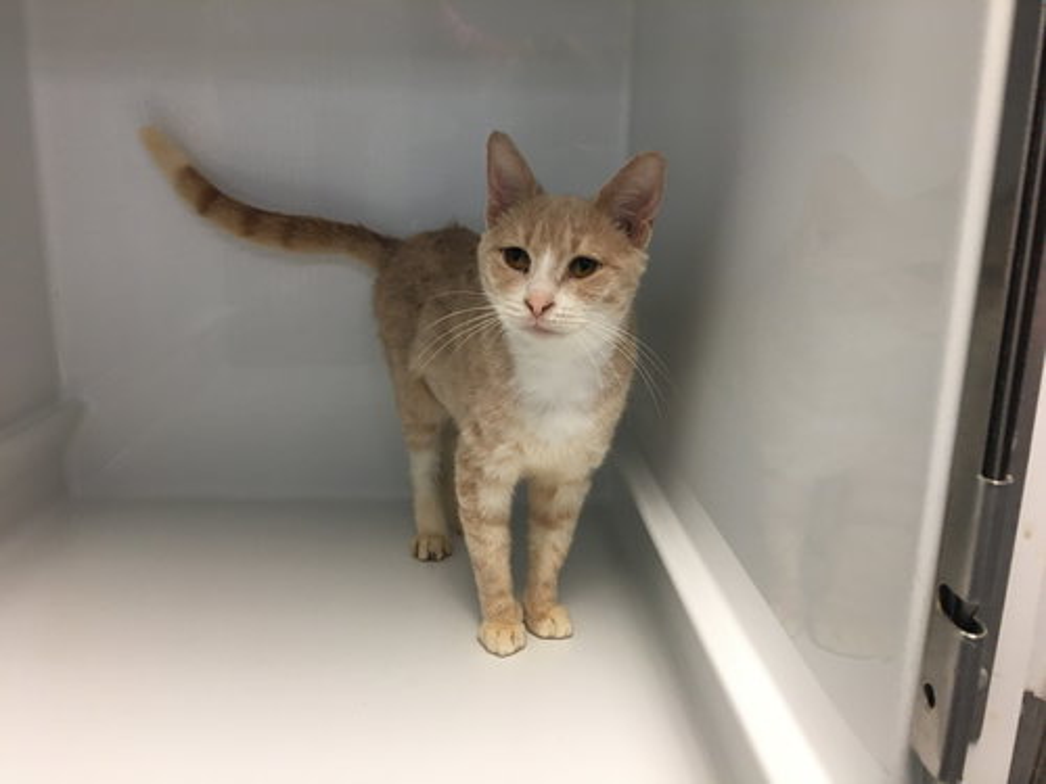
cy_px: 392
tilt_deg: -14.8
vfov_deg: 48.2
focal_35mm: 29
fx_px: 876
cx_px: 523
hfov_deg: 61.7
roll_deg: -0.8
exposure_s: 1/15
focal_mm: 4.15
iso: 64
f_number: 2.2
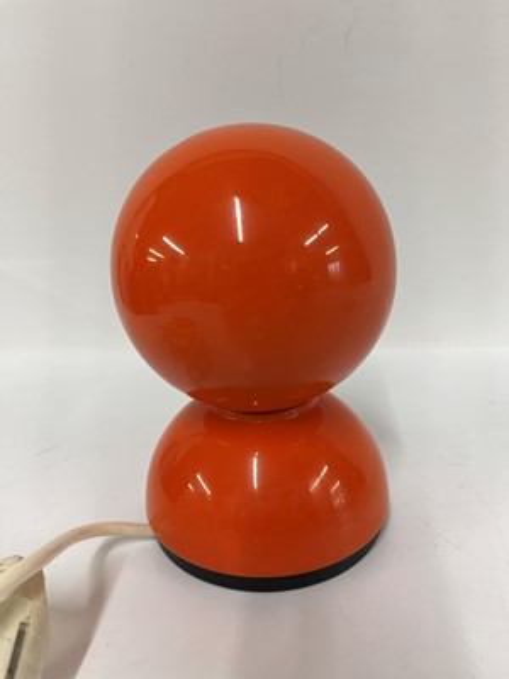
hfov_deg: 53.1
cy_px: 340
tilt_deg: -18.4
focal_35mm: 26
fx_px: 510
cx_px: 254
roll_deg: +4.0
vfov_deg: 67.3
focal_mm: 5.1
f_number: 1.6
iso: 80
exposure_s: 1/100
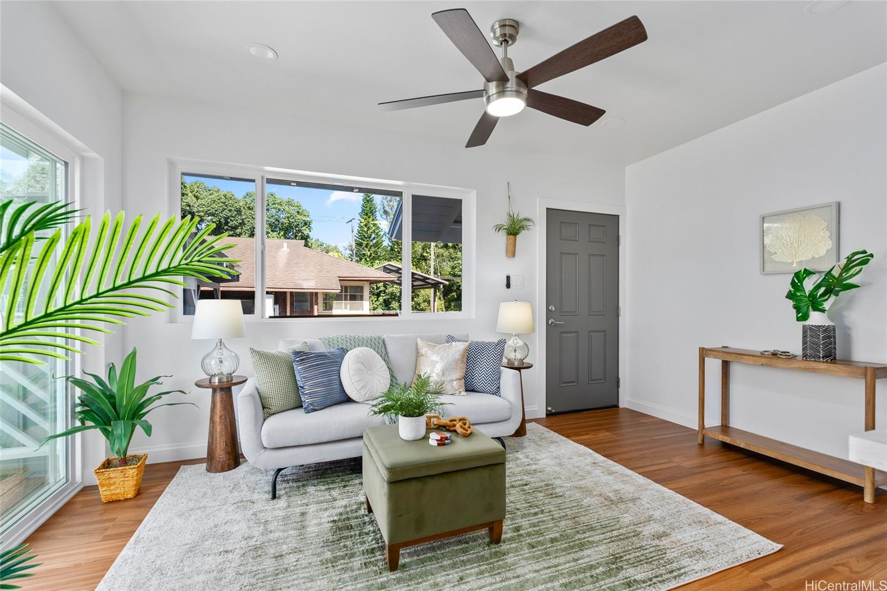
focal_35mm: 16
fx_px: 394
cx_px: 444
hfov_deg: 96.7
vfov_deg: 73.7
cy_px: 296
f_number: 7.1
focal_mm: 16
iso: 320
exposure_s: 1/15
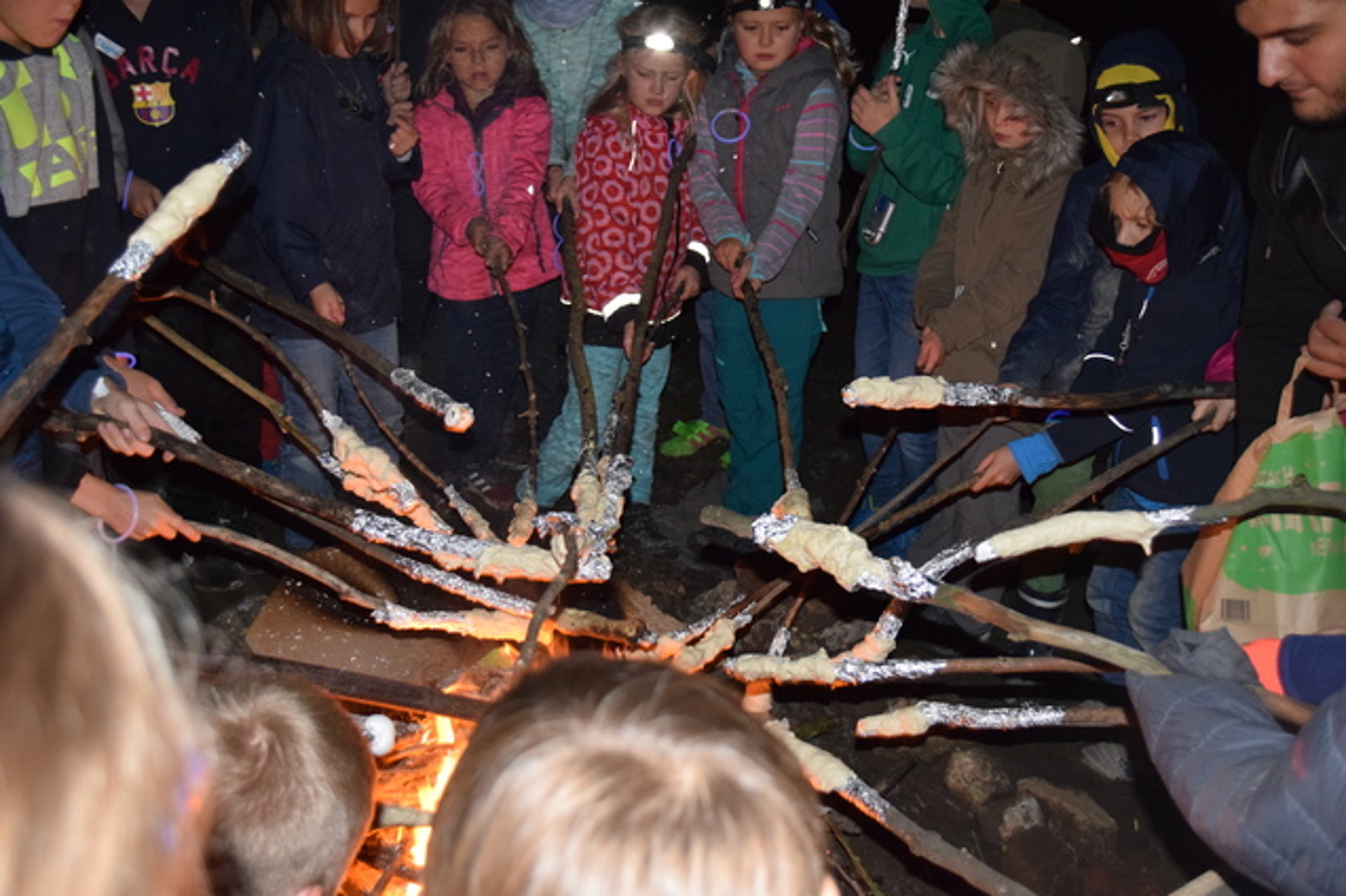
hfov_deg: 53.2
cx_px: 673
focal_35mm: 36
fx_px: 1345
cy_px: 448
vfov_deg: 36.8
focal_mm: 24
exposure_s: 1/60
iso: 2500
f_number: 4
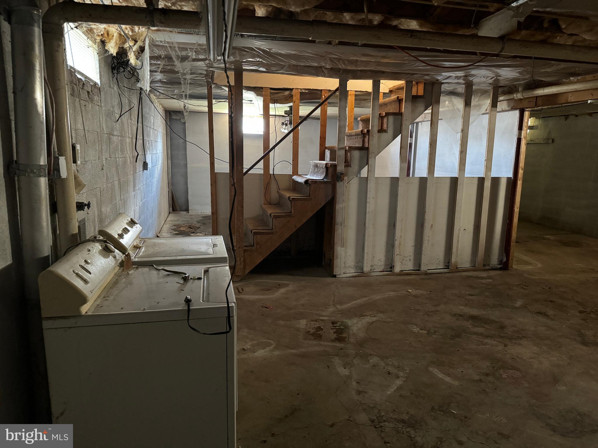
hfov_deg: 71.6
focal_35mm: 24
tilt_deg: -10.0
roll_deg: -1.0
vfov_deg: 56.8
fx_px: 415
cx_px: 299
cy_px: 224
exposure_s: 1/35
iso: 1000
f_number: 1.78
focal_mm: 6.86
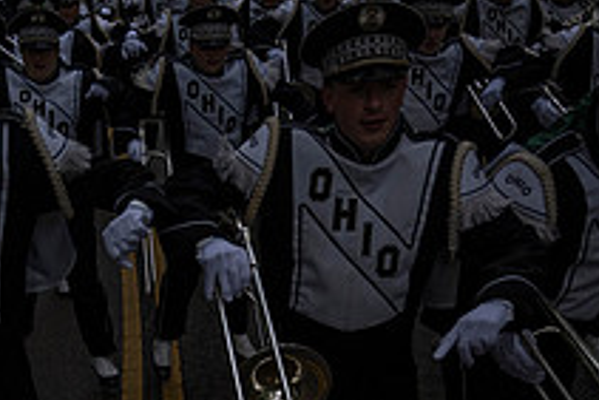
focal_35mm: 66
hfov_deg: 30.1
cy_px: 540
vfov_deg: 18.9
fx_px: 1099
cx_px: 165
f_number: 4
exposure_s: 1/1000
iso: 100
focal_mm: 24
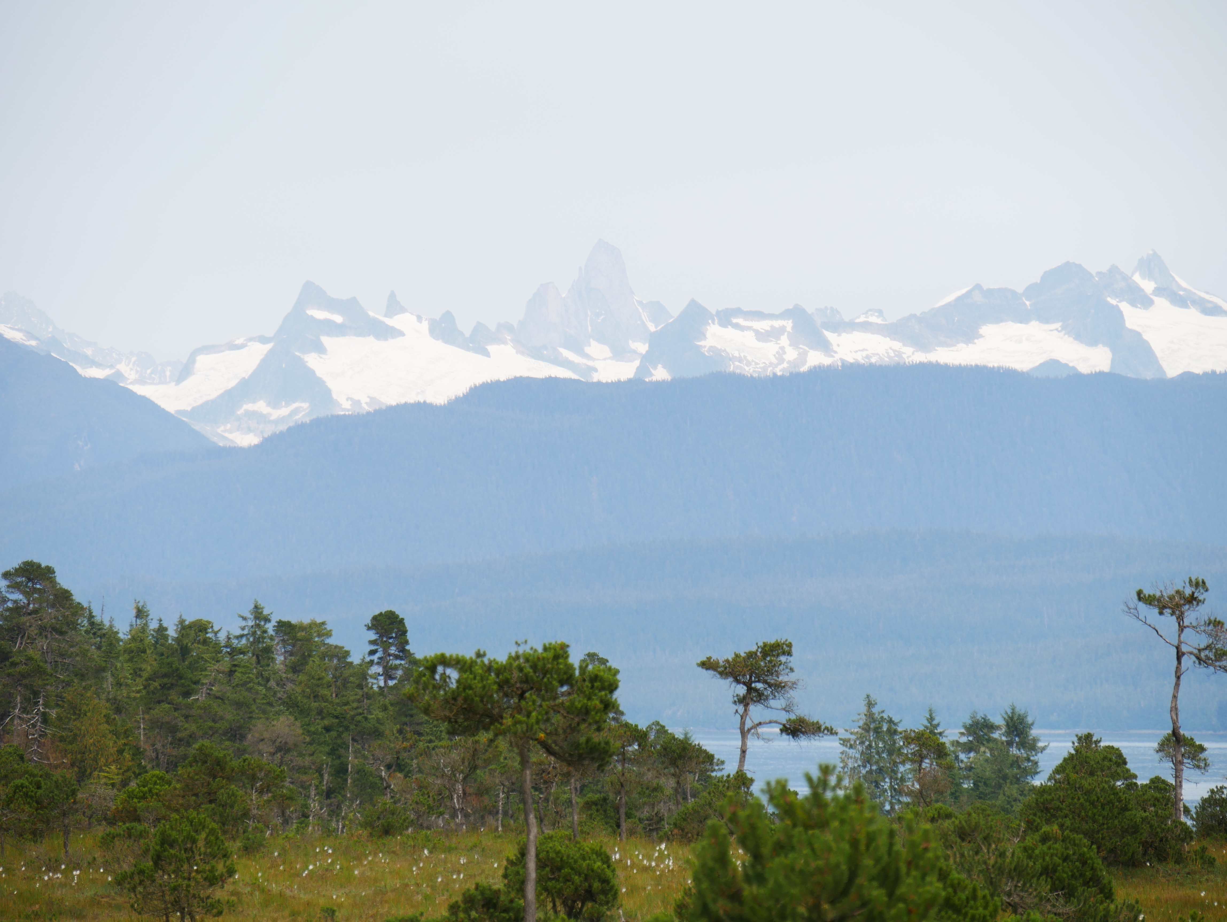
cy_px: 461
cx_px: 614
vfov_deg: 6.5
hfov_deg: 8.6
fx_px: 8156
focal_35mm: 230
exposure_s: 1/500
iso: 200
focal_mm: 115
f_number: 6.3
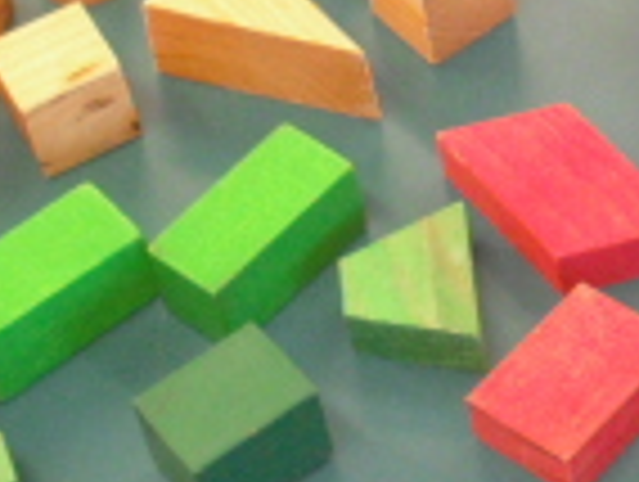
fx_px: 3162
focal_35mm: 171
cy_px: 122
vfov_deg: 8.7
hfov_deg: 11.3
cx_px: 752
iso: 200
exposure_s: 1/80
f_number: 2.8
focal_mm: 6.2
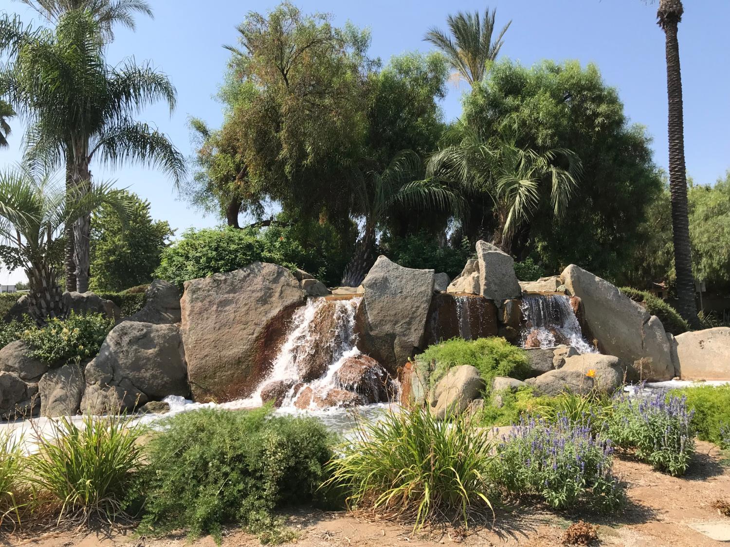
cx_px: 365
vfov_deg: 49.7
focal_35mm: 28
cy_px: 274
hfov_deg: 63.4
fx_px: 590
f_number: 1.8
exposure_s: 1/1742
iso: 20
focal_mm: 3.99
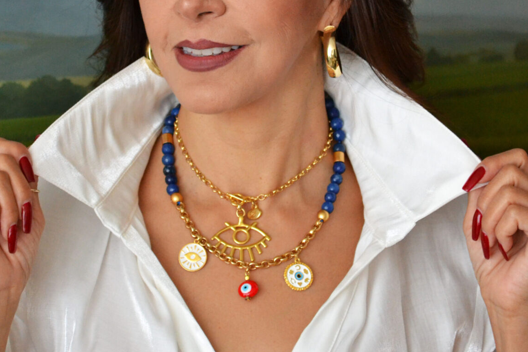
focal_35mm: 230
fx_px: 3374
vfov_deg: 6.0
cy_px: 96
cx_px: 255
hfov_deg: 8.9
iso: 2200
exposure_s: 1/125
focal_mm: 98
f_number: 4.5
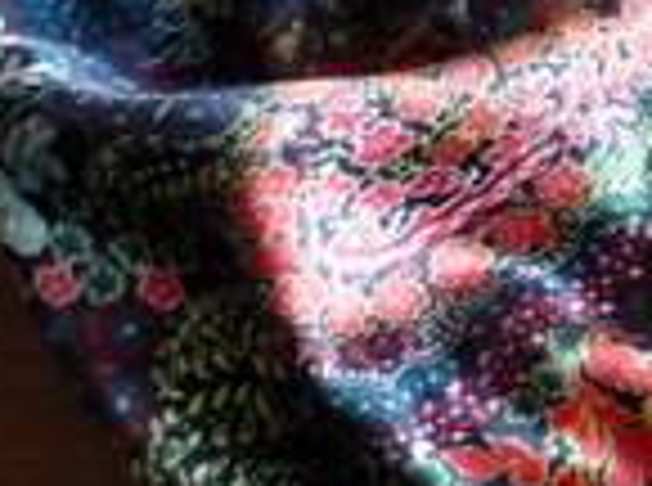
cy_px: 140
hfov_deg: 13.1
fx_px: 2574
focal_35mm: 137
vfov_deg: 10.8
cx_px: 1174
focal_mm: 5.5
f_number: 2.8
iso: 400
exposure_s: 1/13
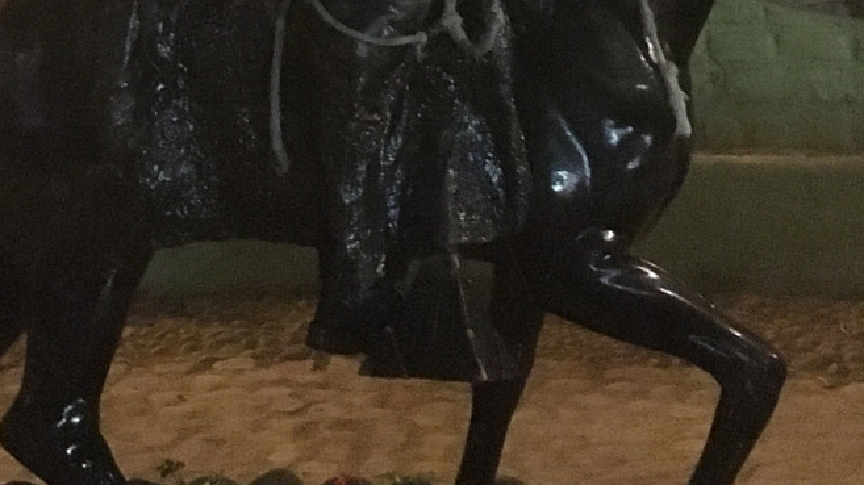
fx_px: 1763
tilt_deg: +4.1
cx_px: 342
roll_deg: +2.1
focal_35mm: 77
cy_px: -233
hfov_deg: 27.5
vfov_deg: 14.6
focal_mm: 4.15
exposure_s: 1/15
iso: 2000
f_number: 2.2
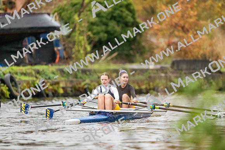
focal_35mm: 400
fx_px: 2499
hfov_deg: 5.2
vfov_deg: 3.4
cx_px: 112
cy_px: 75
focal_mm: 400
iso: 8000
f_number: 4.5
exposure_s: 1/2000
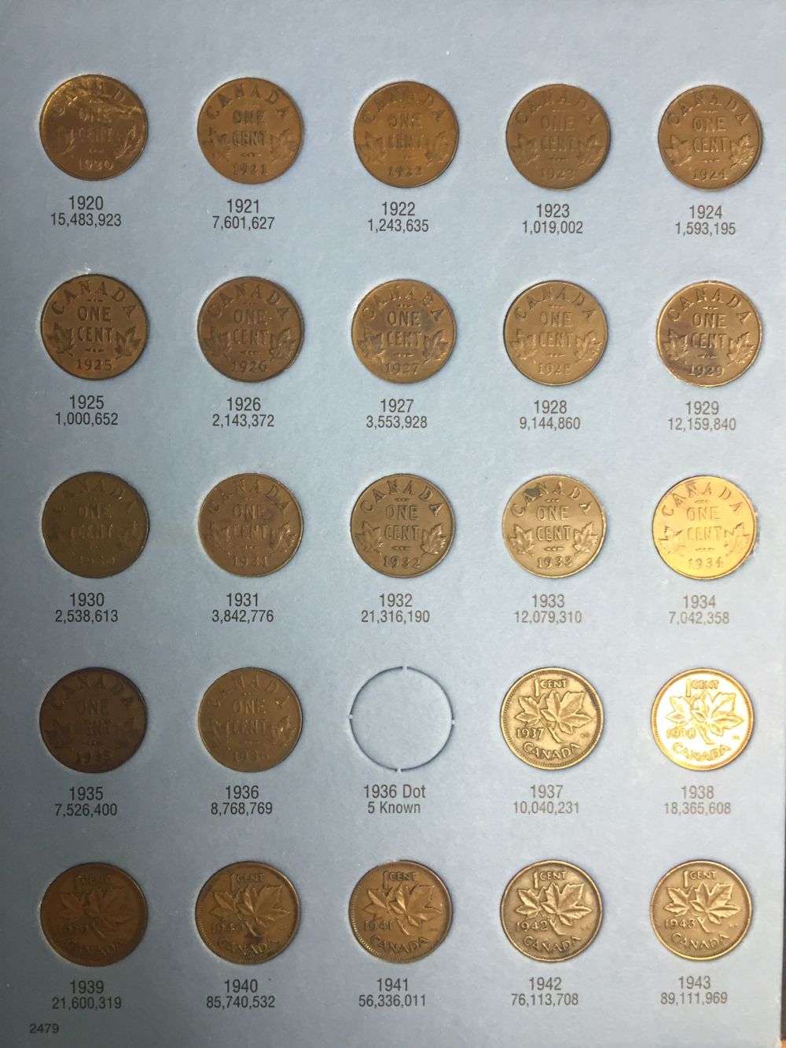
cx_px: 393
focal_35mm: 29
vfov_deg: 61.7
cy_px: 524
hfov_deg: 48.2
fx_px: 878
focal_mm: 4.15
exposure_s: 1/30
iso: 64
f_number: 2.2
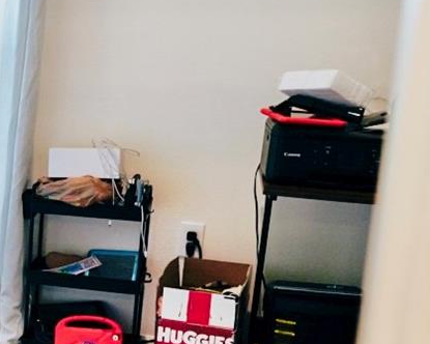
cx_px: -192
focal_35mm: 87
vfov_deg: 17.6
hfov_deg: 19.5
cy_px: 257
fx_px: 1107
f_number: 2.8
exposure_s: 1/125
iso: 800
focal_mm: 24
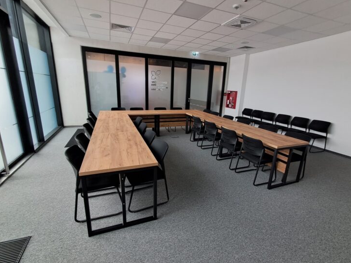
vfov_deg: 74.7
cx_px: 177
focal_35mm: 17
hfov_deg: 91.0
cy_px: 135
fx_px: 172
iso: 125
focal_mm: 1.64
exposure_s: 1/50
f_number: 2.2
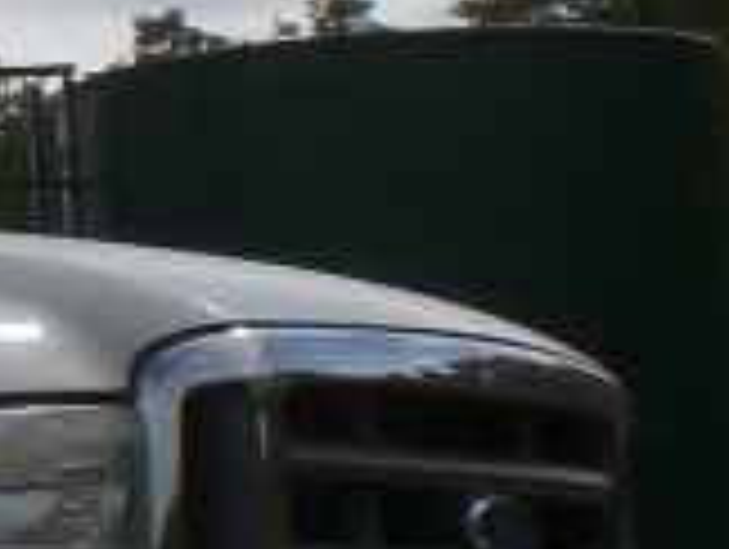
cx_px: -1269
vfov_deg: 6.2
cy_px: 423
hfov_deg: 7.5
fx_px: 5062
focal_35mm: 240
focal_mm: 6.3
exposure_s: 1/1000
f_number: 4.4
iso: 50
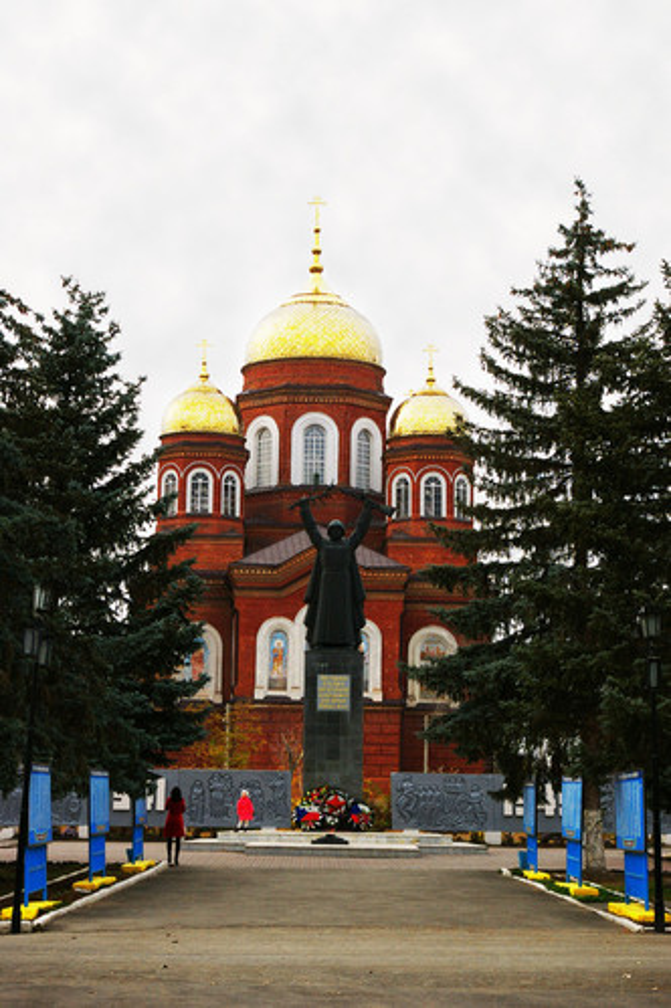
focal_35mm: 68
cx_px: 336
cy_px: 504
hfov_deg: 20.1
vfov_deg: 29.9
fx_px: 1890
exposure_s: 1/250
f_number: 9.5
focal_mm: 45
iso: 400
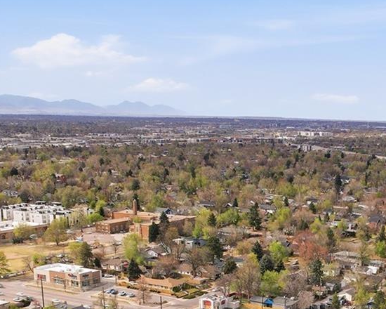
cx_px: 310
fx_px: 685
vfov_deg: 24.2
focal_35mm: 60
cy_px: 316
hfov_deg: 30.7
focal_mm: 8.4
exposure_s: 1/120
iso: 100
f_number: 2.8
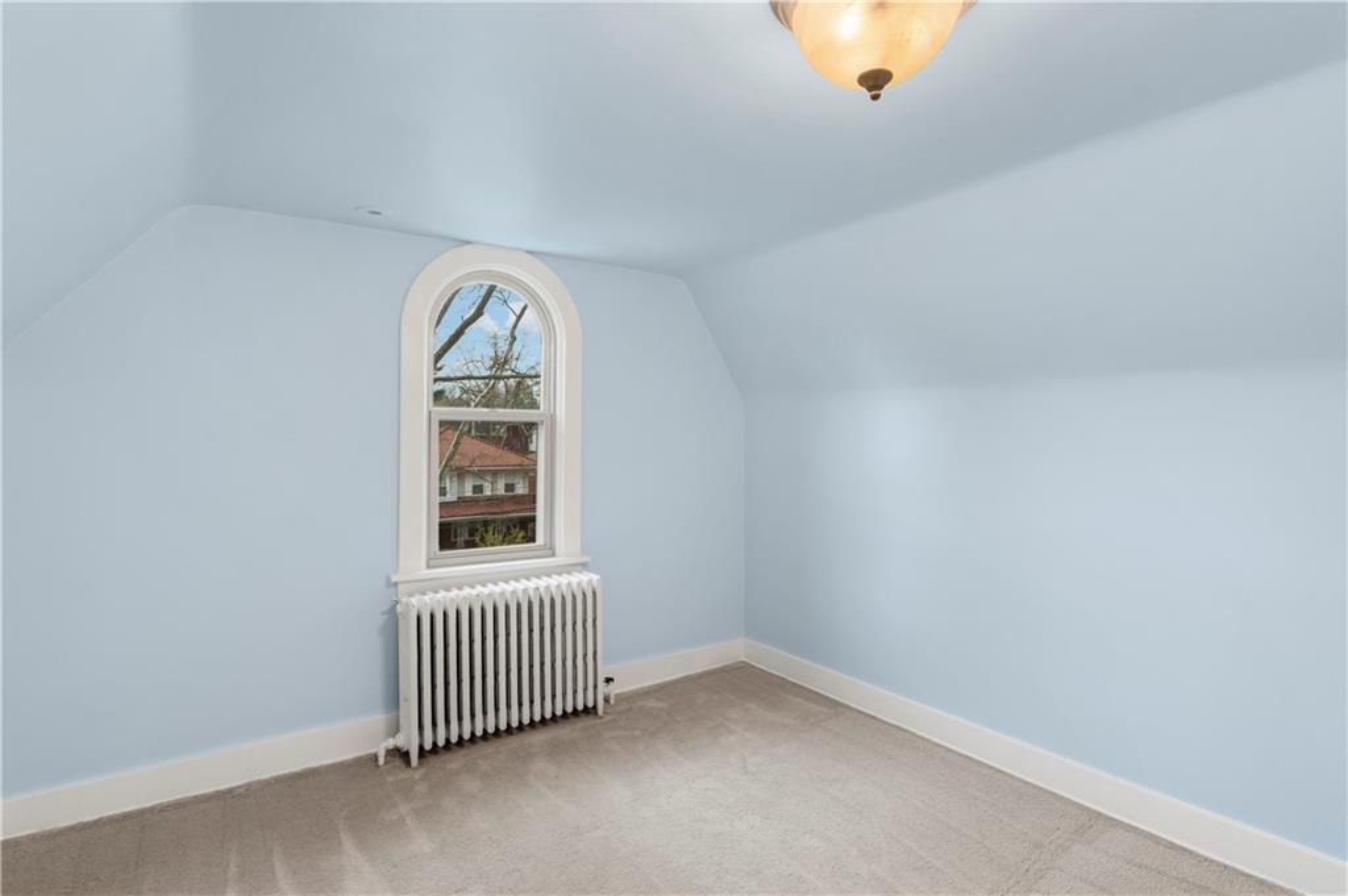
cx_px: 674
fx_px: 636
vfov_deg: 70.3
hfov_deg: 93.3
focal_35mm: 17
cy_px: 448
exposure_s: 1/2.5
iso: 400
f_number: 6.3
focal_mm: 17
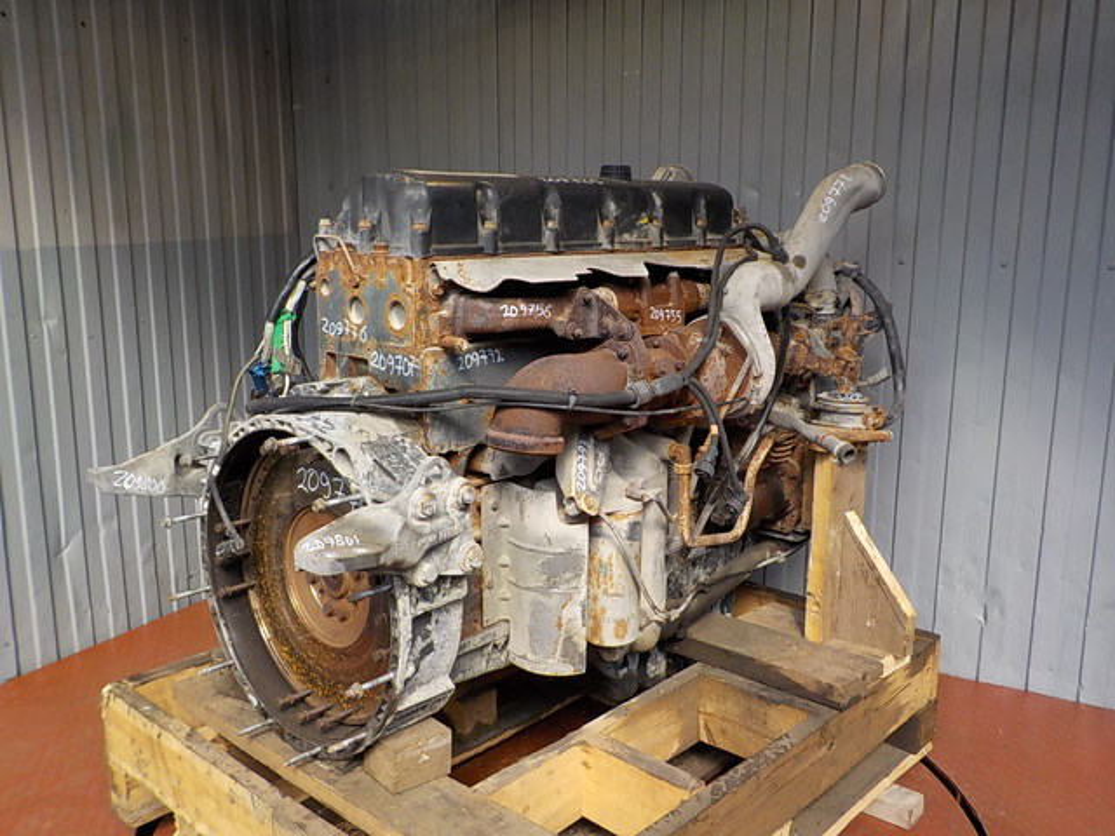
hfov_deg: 60.0
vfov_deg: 46.8
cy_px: 418
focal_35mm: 30
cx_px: 558
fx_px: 966
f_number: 3.3
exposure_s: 1/160
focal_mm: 4.1
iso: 125
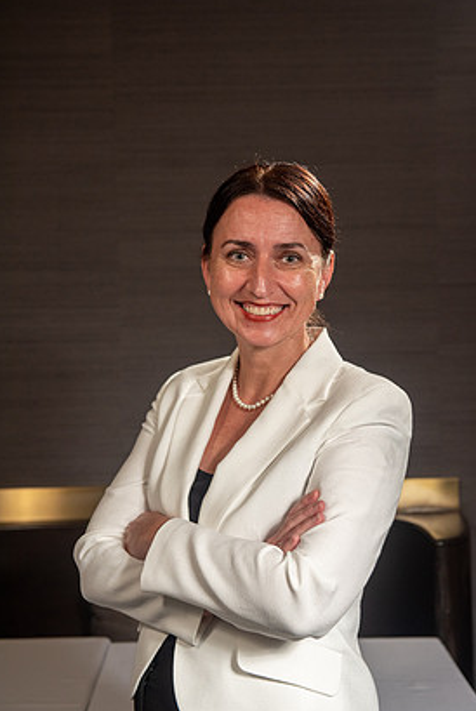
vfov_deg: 36.2
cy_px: 342
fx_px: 1087
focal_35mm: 55
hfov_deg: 24.7
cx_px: 253
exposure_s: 1/125
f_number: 4
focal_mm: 50
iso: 800
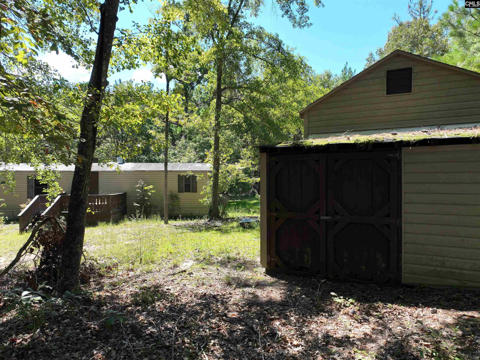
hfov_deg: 71.6
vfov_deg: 56.8
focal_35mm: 24
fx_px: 333
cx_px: 240
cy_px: 180
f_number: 2.8
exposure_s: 1/1000
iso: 210
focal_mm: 12.29
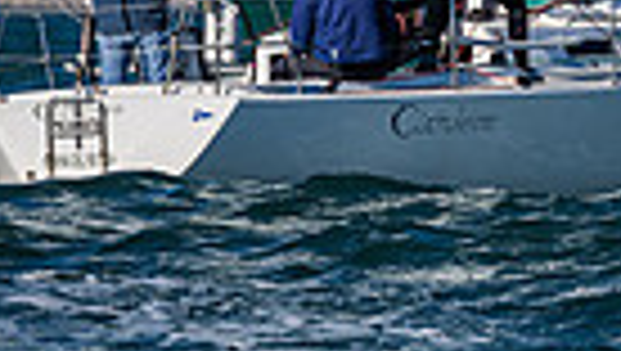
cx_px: 630
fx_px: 24761
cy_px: -466
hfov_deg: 1.4
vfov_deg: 0.8
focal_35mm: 1502
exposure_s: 1/4000
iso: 400
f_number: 5.6
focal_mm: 340
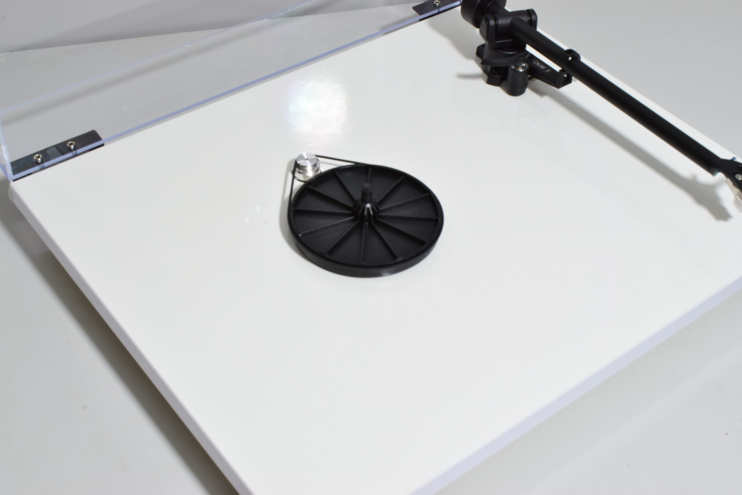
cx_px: 371
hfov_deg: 38.9
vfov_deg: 26.5
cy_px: 248
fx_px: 1051
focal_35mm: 51
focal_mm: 34
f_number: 25
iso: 100
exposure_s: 2
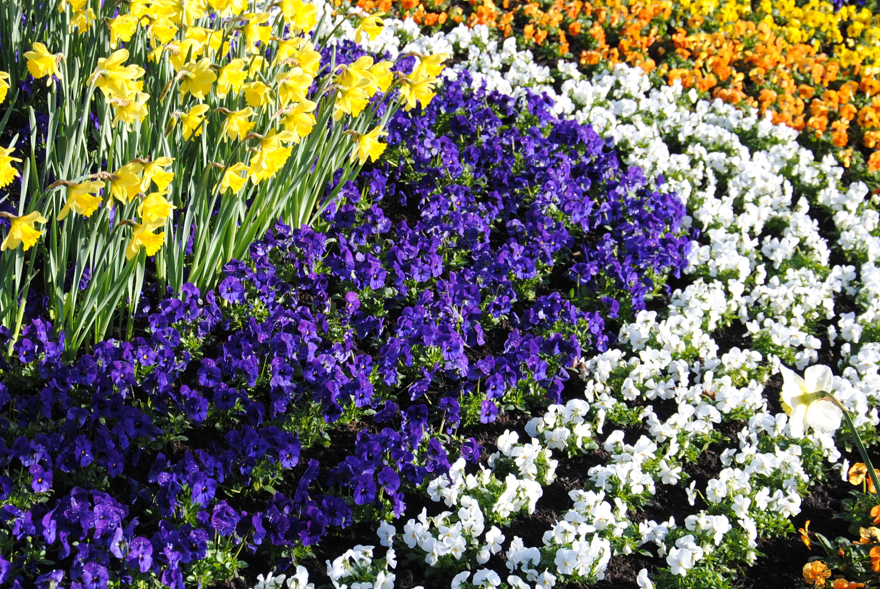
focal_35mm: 103
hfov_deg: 19.7
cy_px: 375
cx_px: 246
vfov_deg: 13.3
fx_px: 2521
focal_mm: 42
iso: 100
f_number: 6.3
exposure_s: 1/160
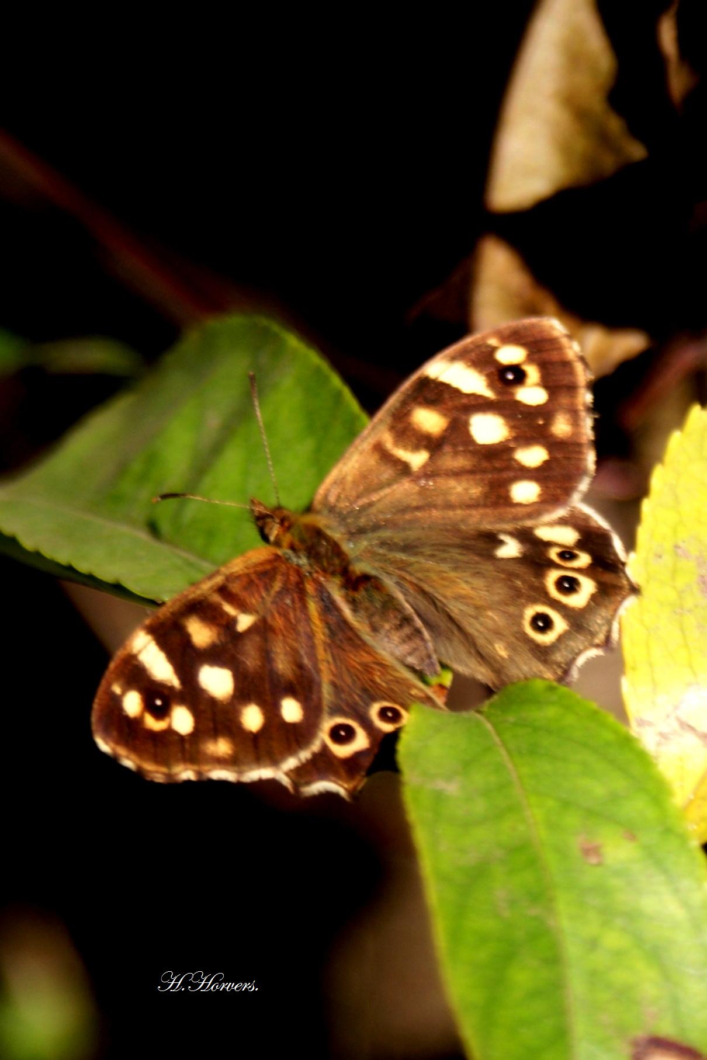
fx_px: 3093
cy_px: 530
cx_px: 354
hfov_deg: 13.0
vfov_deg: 19.5
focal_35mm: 105
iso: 200
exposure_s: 1/125
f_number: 5.6
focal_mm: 70
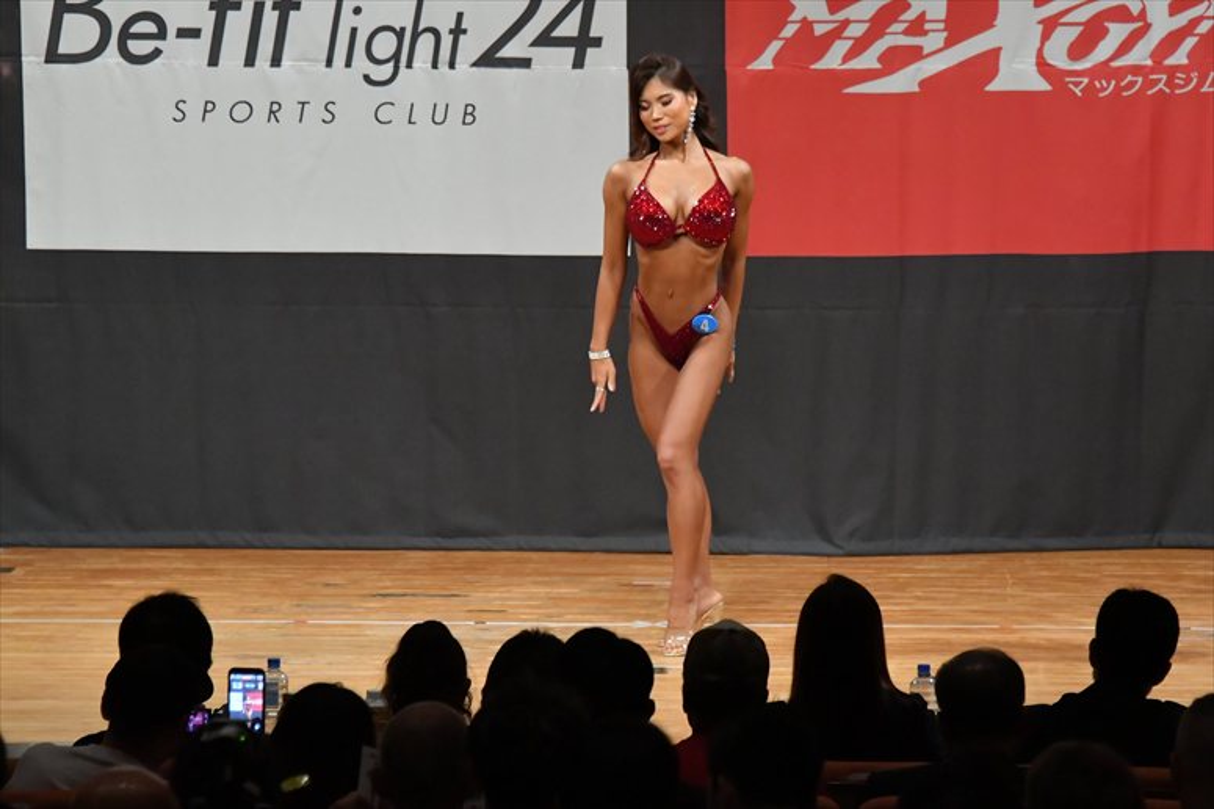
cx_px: 607
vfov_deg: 5.7
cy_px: 404
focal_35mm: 240
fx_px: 8089
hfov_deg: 8.6
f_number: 5.6
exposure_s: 1/400
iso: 7200
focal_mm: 160
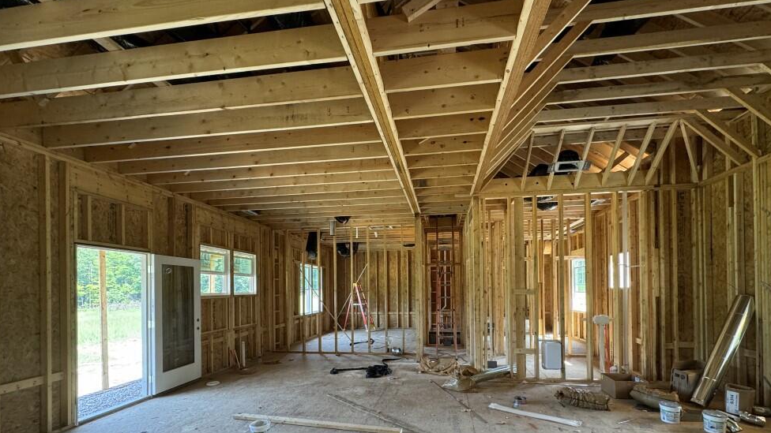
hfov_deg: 99.3
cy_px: 286
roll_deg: +1.3
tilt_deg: +0.8
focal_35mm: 16
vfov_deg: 65.4
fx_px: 327
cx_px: 400
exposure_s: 1/99
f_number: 2.2
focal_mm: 2.22
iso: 250
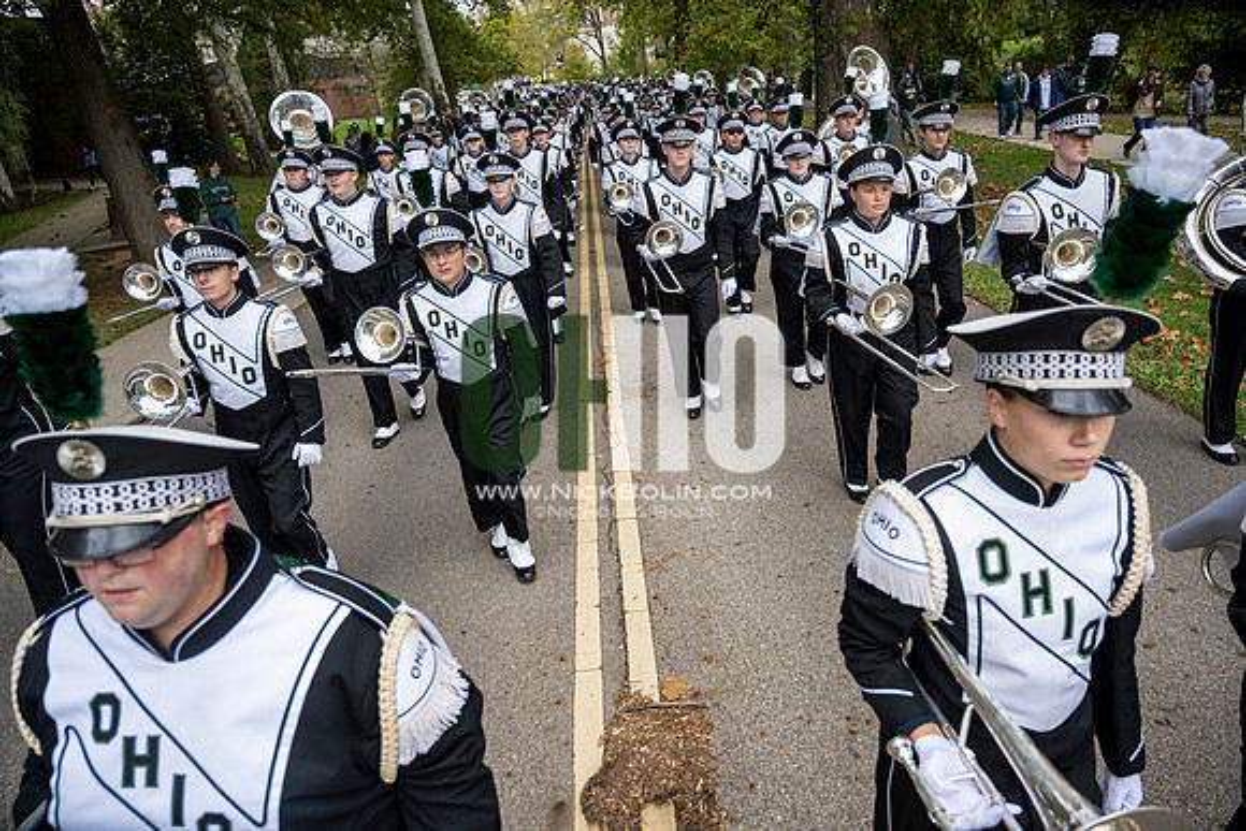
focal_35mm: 24
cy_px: 416
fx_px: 831
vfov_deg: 53.2
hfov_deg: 73.7
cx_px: 623
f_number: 4
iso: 500
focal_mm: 24
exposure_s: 1/1000
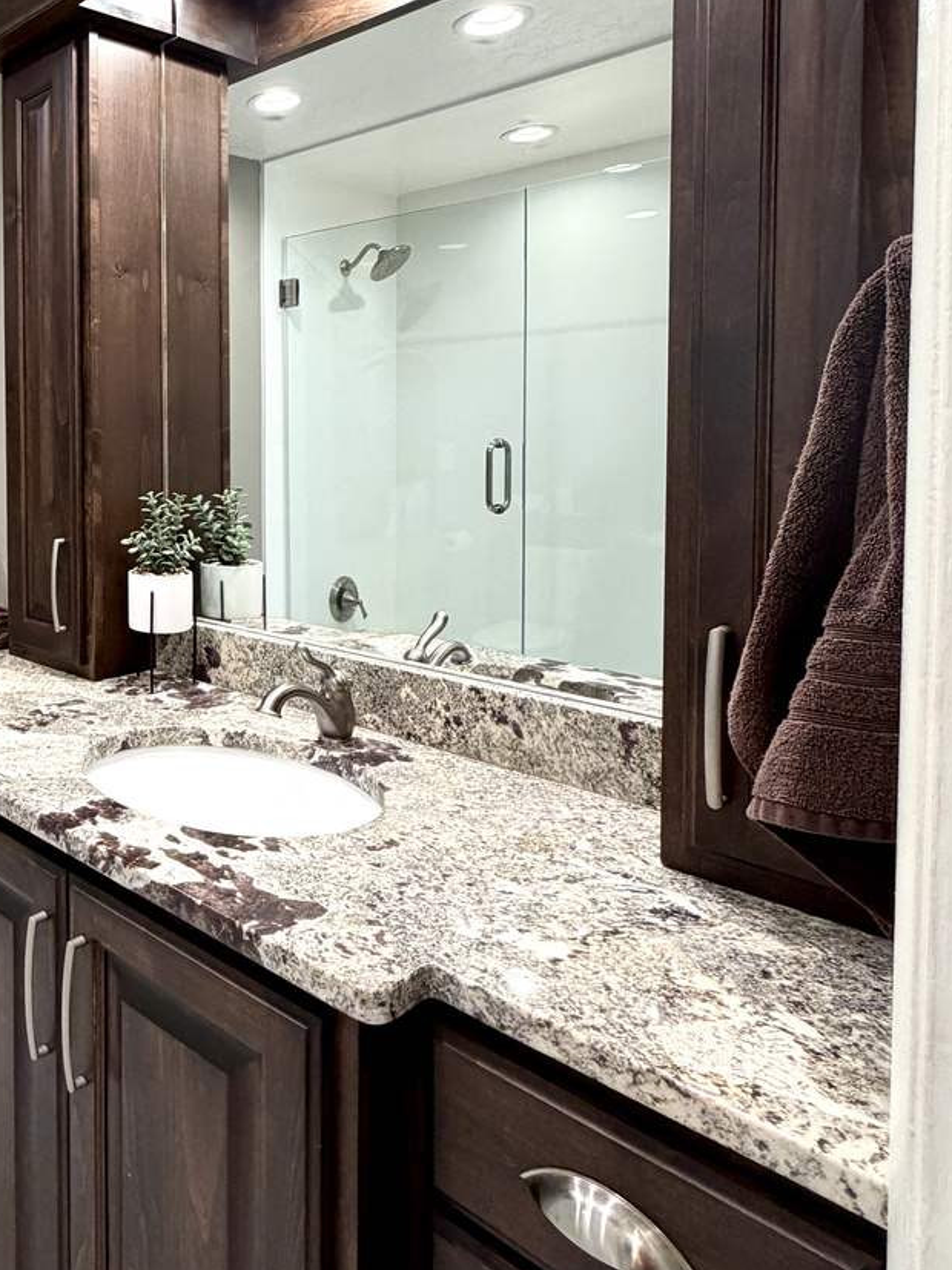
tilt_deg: -1.7
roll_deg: +0.2
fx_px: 954
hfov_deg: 47.1
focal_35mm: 26
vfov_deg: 66.3
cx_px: 77
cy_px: 476
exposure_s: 1/120
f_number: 2.2
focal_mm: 2.22
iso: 250
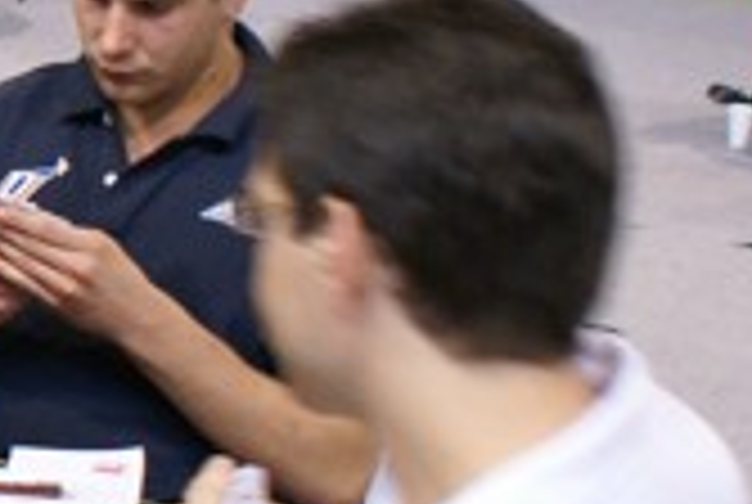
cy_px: 184
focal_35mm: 138
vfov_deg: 10.0
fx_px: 2888
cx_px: -725
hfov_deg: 13.0
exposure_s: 1/25
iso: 400
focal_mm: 22
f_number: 5.6
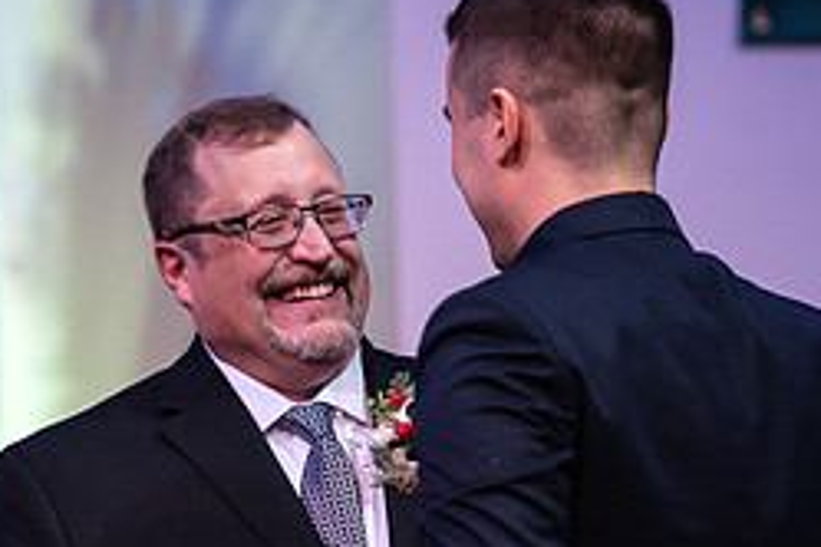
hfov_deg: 5.2
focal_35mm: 396
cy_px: 463
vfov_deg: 3.5
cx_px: 247
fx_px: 9030
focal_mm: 170
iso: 800
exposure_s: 1/200
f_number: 2.8
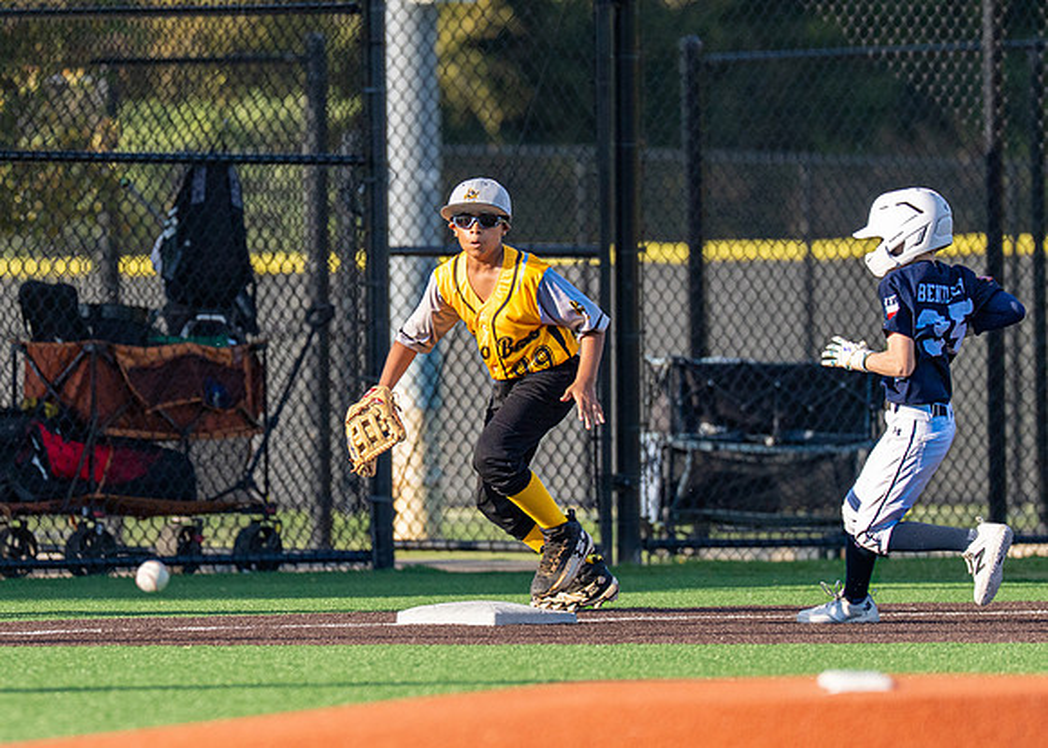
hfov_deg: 4.4
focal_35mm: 455
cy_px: 353
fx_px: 13548
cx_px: 513
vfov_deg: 3.2
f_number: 2.8
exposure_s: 1/5000
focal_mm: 200
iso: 320
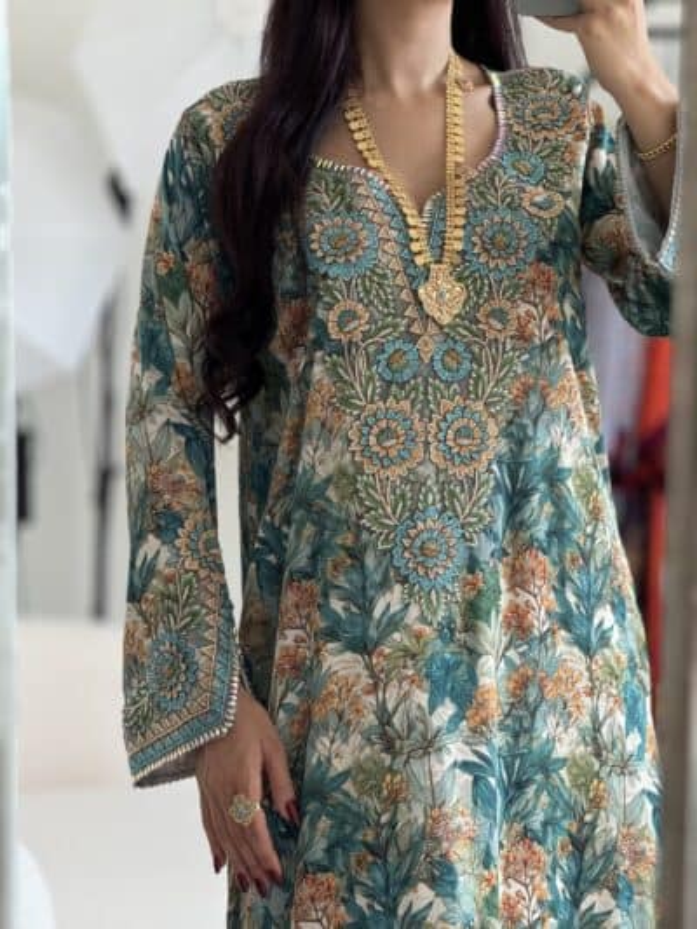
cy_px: 464
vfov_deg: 16.4
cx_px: 348
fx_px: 3220
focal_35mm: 120
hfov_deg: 12.4
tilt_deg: -17.3
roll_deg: -1.7
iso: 125
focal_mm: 15.66
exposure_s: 1/99
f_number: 2.8
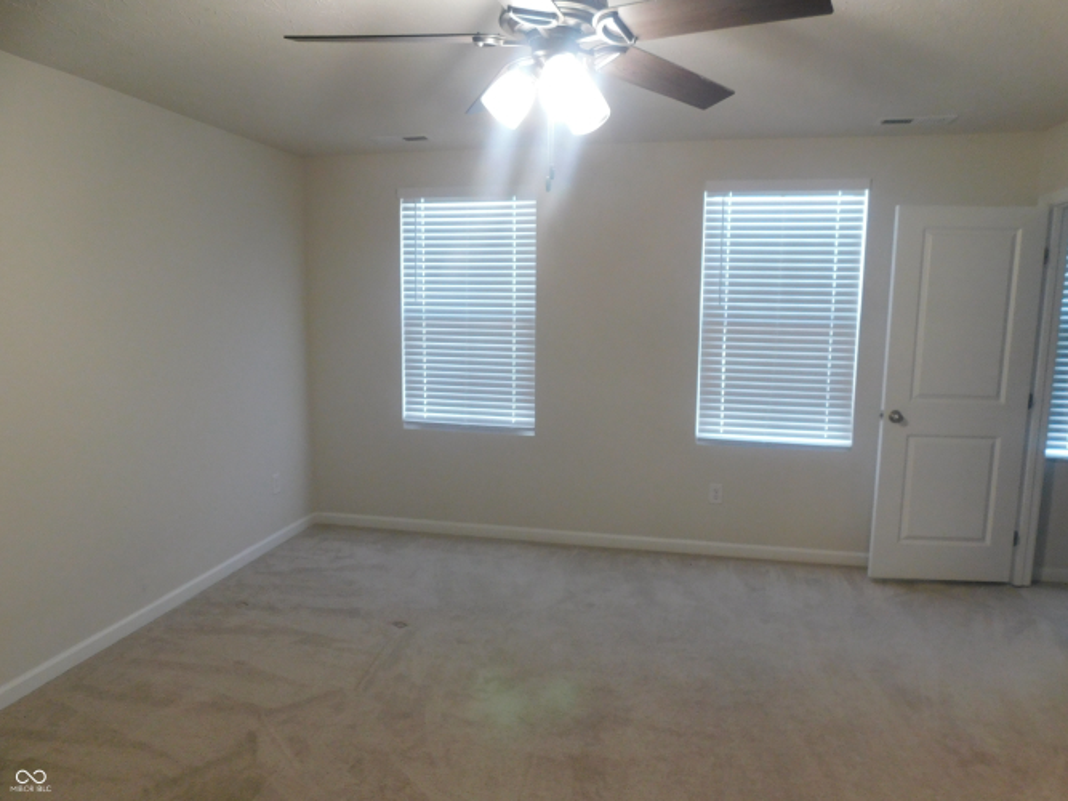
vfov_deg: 58.9
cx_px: 534
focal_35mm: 23
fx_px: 709
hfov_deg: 73.9
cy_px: 400
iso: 220
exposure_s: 1/30
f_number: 3
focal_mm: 4
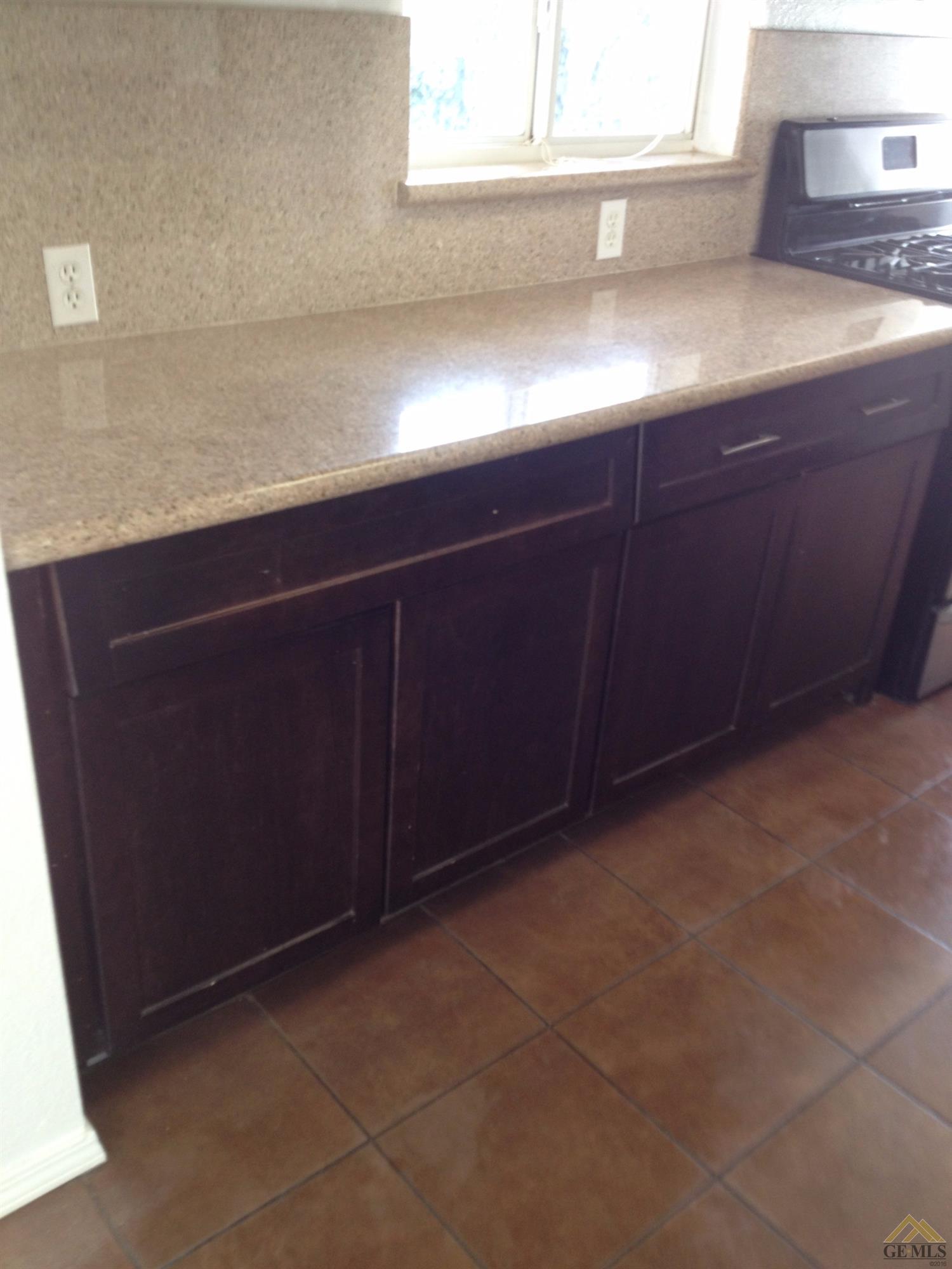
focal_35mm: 35
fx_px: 1283
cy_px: 634
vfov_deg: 52.6
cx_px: 476
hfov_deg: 40.7
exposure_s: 1/20
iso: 64
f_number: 2.4
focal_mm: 4.28
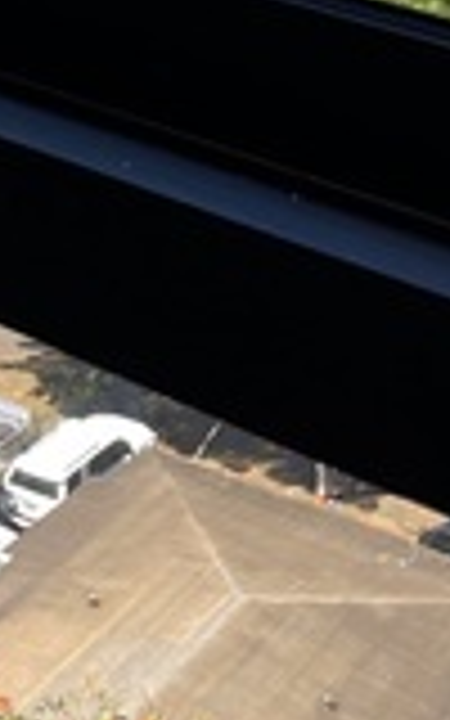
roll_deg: +0.1
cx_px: -144
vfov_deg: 16.7
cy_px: -308
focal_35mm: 115
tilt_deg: -13.5
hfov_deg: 11.1
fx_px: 2257
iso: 50
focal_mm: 4.2
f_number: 1.6
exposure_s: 1/120
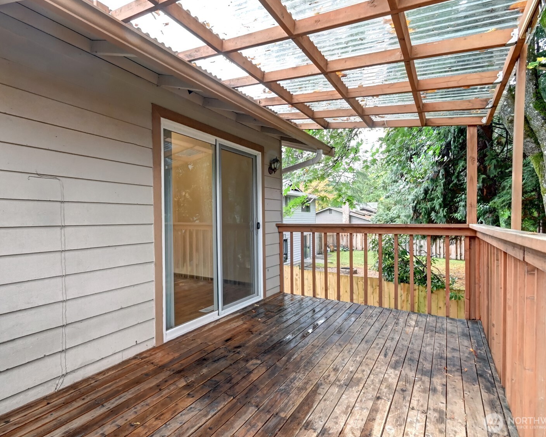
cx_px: 249
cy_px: 218
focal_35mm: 17
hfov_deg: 89.4
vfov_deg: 77.0
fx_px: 275
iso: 4000
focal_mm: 10
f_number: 11
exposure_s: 1/25
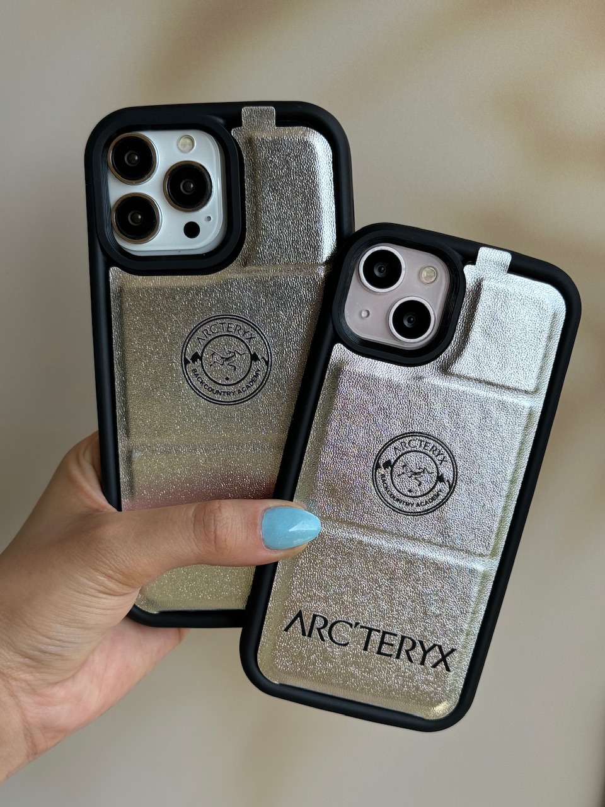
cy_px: 404
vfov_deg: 39.7
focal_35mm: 48
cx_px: 302
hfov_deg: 30.3
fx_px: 1119
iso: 64
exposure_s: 1/980
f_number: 1.78
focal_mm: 6.76
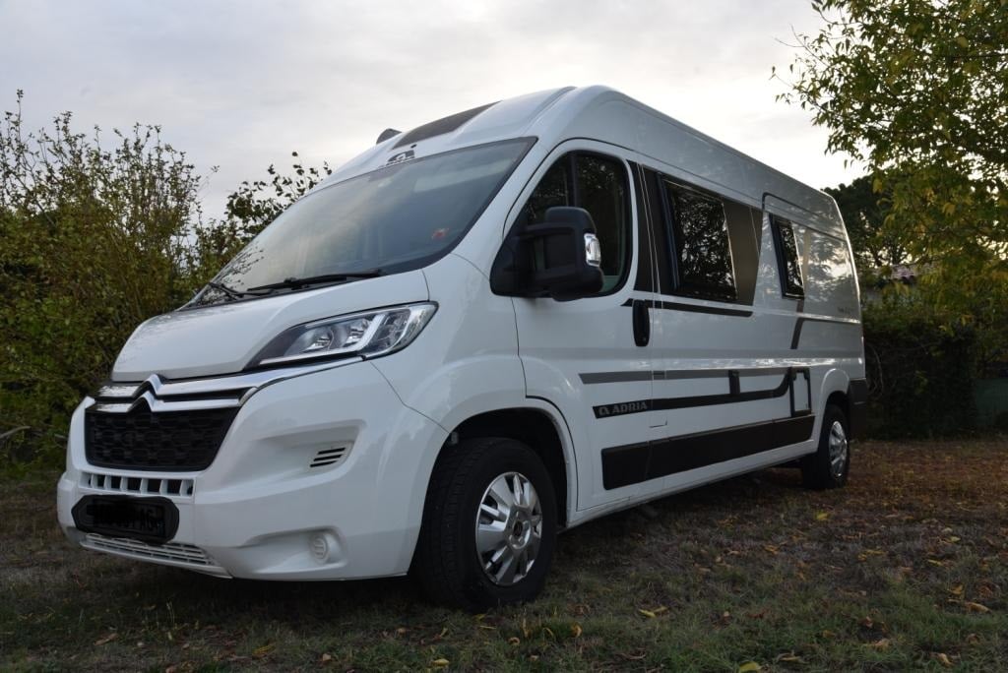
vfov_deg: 43.7
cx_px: 504
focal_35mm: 30
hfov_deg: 61.9
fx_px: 840
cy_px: 336
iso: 200
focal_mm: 30
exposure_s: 1/60
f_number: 10
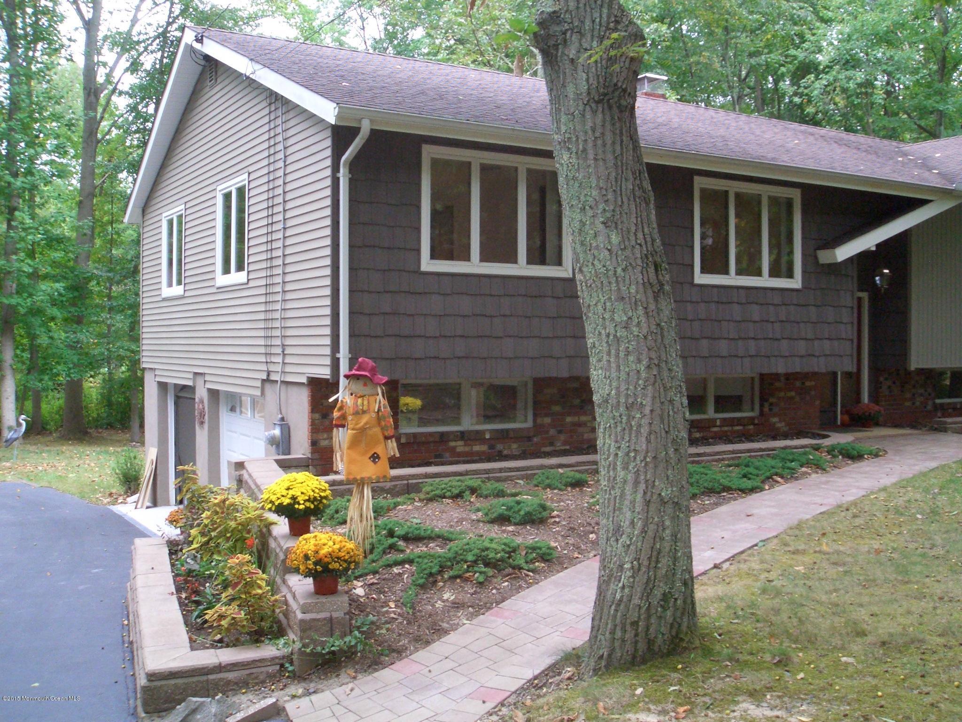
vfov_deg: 39.7
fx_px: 1000
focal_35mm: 36
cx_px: 481
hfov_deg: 51.4
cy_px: 361
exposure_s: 1/80
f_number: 4
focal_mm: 4.8
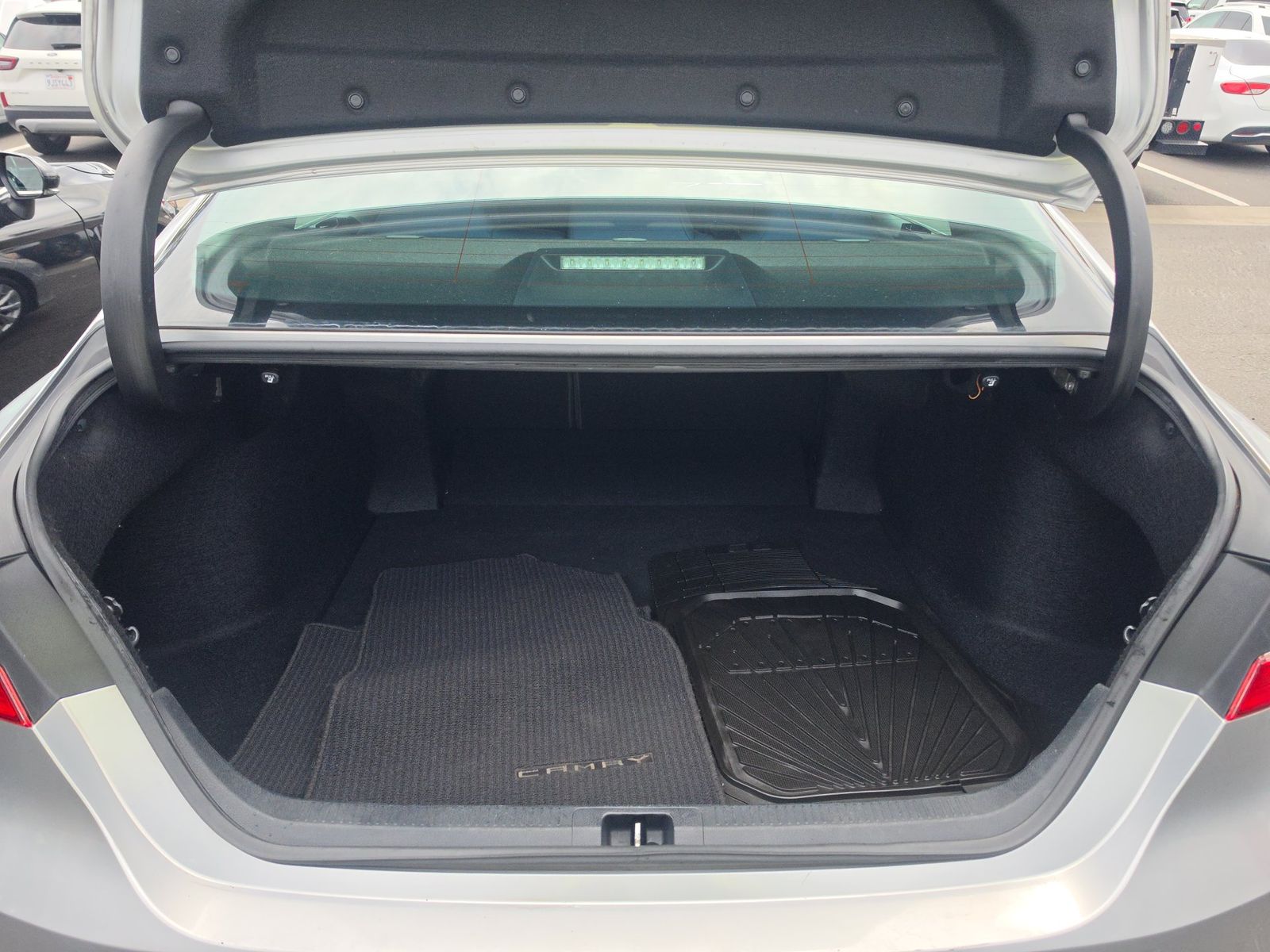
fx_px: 844
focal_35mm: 23
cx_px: 635
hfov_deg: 73.9
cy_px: 476
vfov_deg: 58.9
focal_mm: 6.5
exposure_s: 1/2685
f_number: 1.4
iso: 63
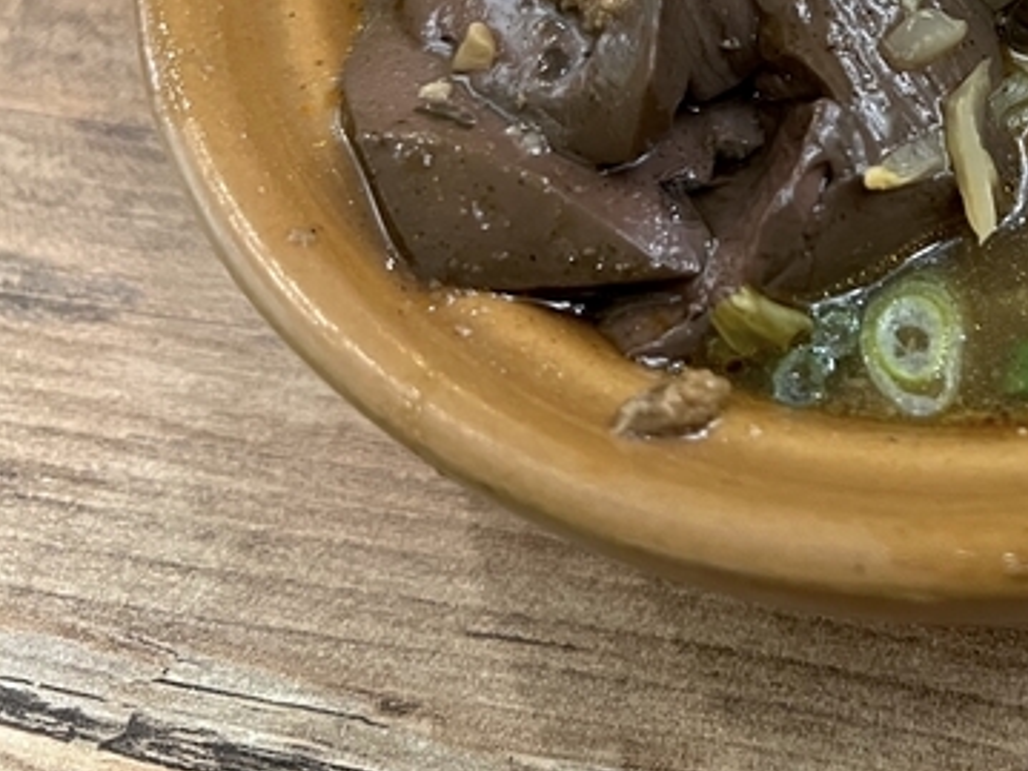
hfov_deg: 30.2
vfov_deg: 23.9
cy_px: -43
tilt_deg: -53.4
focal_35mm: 58
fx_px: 1722
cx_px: 1100
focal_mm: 5.7
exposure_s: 1/60
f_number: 1.5
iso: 320
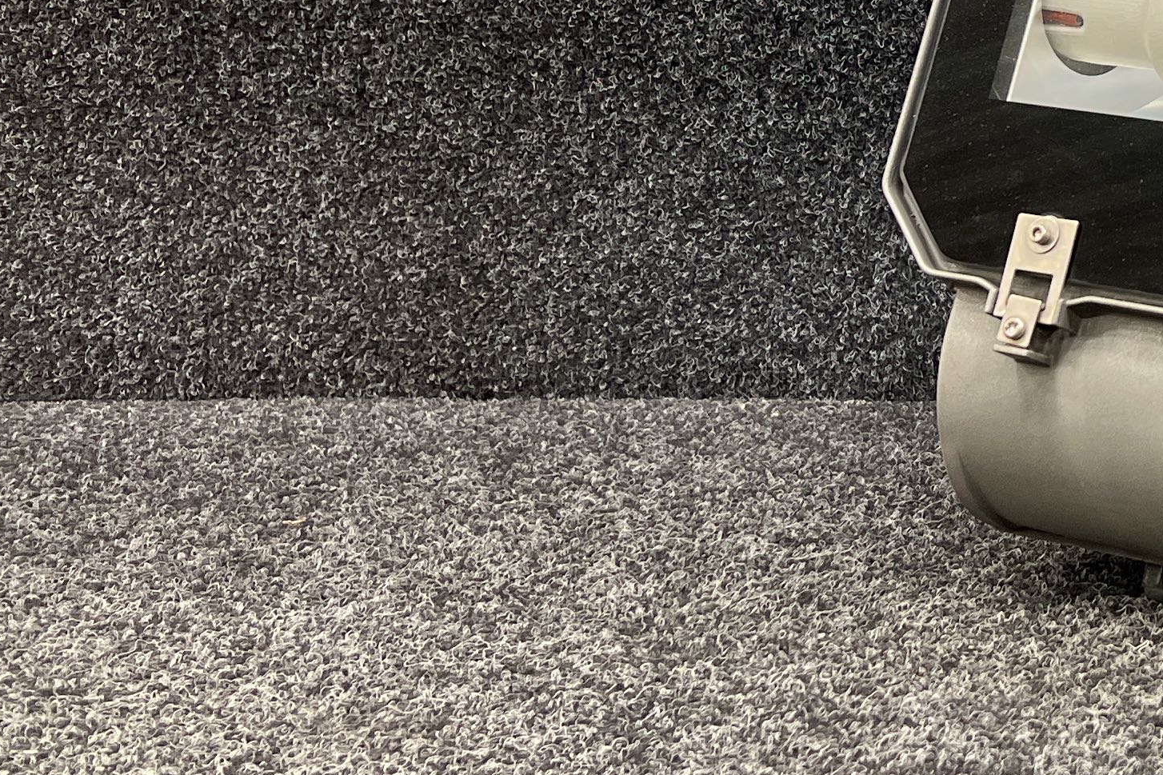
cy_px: 30
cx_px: 1409
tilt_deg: -5.7
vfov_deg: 17.8
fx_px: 2422
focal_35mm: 75
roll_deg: +1.5
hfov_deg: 24.4
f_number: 1.5
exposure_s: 1/60
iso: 160
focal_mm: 5.7
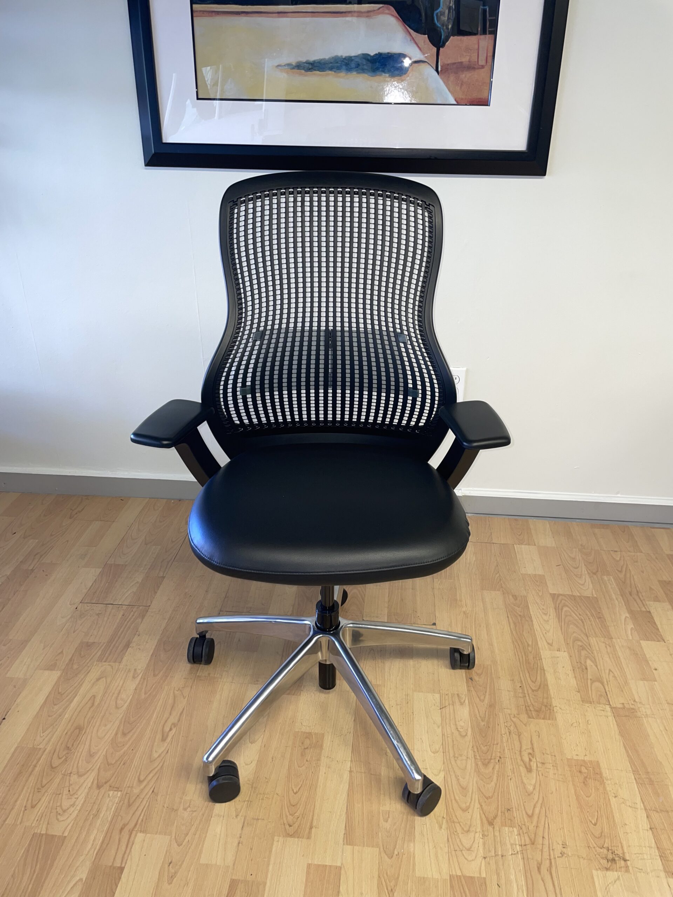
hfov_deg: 53.1
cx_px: 336
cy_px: 448
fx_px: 674
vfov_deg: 67.3
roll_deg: -0.4
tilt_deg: -26.0
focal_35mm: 26
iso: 32
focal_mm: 4.2
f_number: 1.6
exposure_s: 1/24
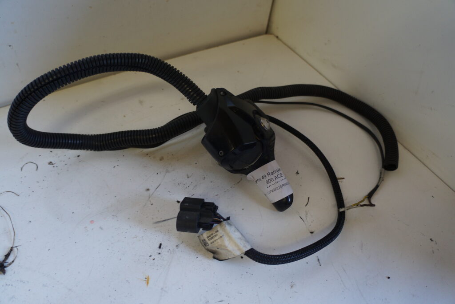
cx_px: 228
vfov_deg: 47.9
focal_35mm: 27
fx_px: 341
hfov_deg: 67.4
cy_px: 152
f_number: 3.5
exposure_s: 1/60
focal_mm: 18
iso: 400
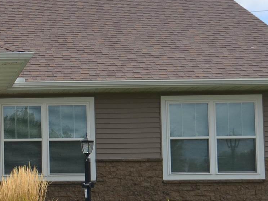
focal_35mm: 89
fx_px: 689
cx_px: -97
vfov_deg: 16.5
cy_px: 156
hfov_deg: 19.9
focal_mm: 15
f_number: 9
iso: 100
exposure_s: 1/320
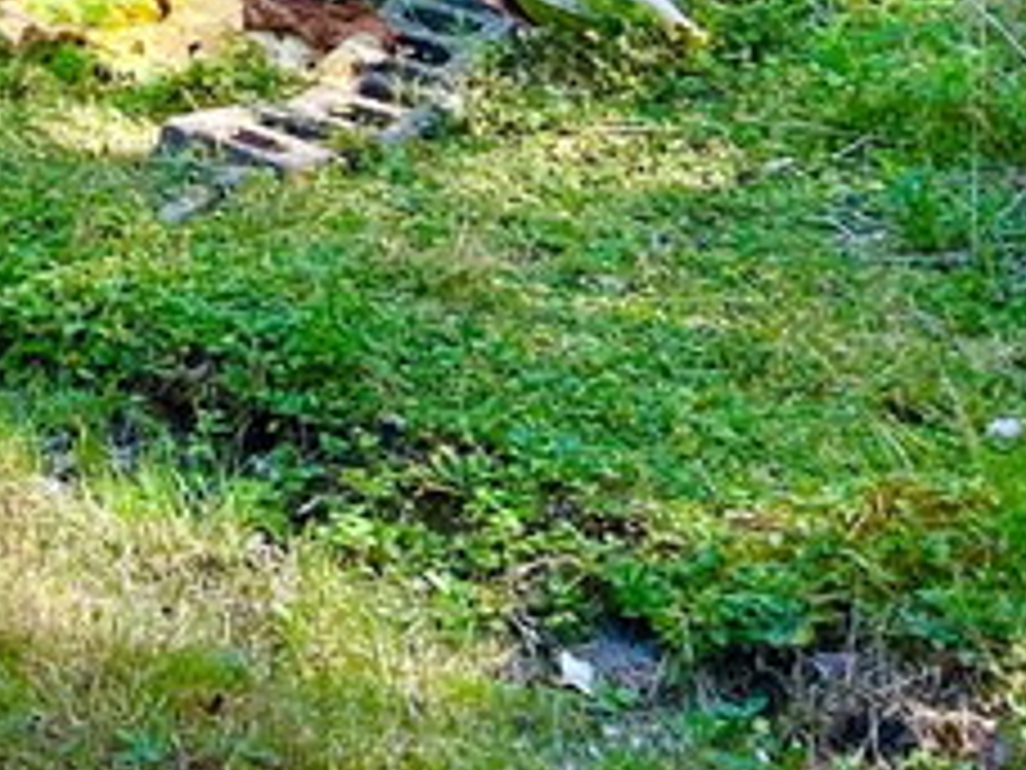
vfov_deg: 11.1
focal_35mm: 117
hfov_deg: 13.7
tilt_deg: -1.3
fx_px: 3468
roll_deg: -0.2
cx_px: -1166
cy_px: -932
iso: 50
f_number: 1.5
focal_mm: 5.7
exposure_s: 1/424
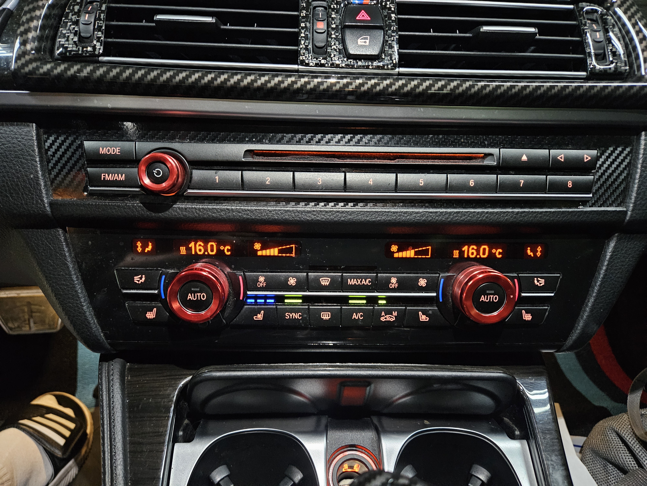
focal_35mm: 23
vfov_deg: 58.9
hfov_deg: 73.9
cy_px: 243
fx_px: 430
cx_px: 324
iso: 1250
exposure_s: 1/28
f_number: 1.8
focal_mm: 5.4
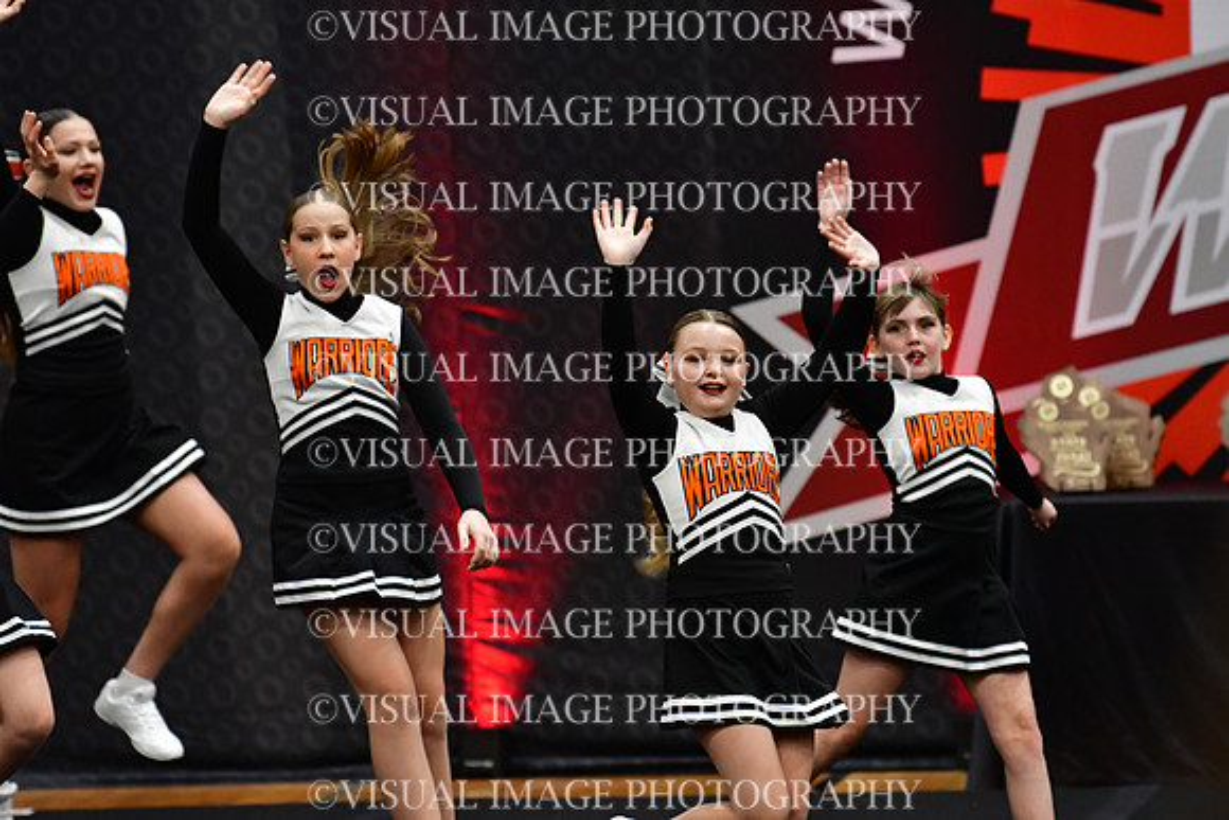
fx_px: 10244
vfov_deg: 4.6
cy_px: 410
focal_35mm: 300
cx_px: 614
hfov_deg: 6.9
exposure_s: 1/500
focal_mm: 200
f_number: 3.5
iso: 4000
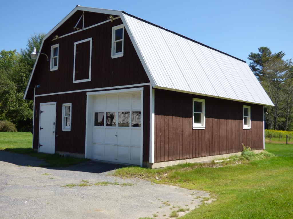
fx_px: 305
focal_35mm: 36
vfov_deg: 39.7
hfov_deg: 51.4
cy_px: 110
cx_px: 146
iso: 100
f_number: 3.4
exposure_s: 1/800
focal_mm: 6.18
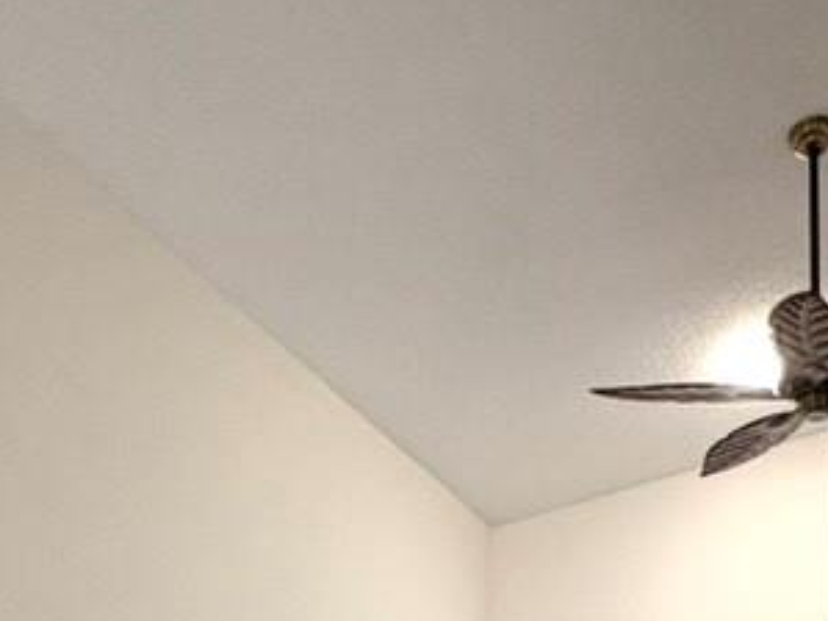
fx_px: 1148
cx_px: 662
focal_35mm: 48
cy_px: 834
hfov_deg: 38.2
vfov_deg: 25.5
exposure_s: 1/101
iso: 200
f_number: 2.2
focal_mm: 2.22
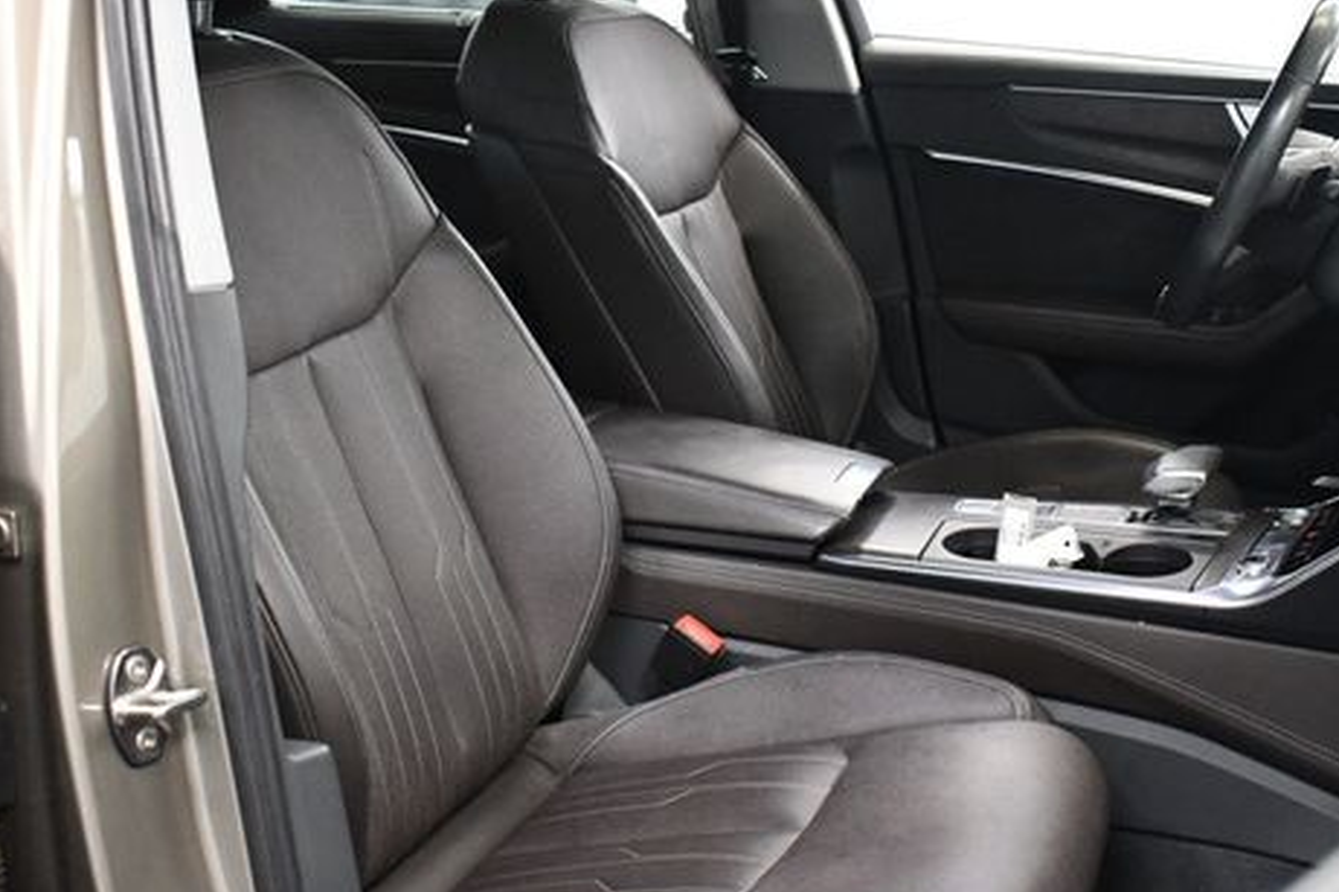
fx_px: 1859
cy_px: 384
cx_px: 619
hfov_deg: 39.6
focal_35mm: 50
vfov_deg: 26.9
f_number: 3.5
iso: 3200
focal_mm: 18
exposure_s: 1/125
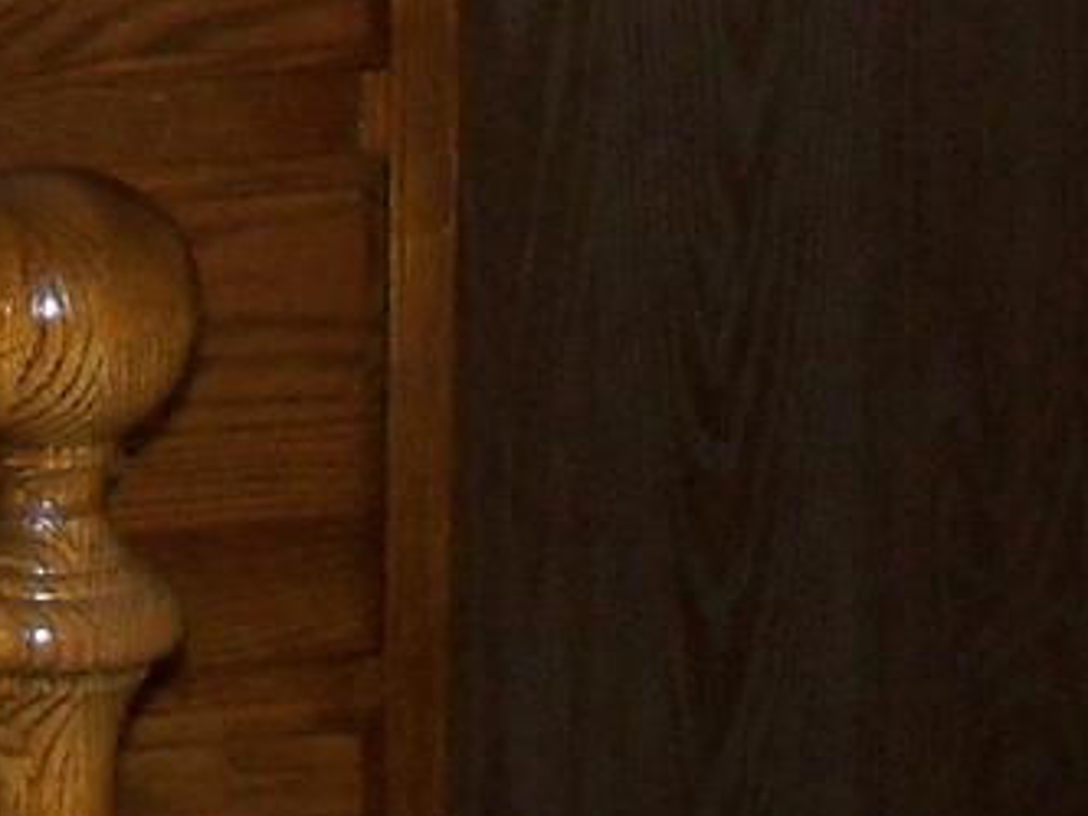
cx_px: 590
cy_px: -554
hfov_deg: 9.2
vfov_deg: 6.7
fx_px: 6789
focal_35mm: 216
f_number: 3.5
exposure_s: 1/30
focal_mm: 6.2
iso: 200
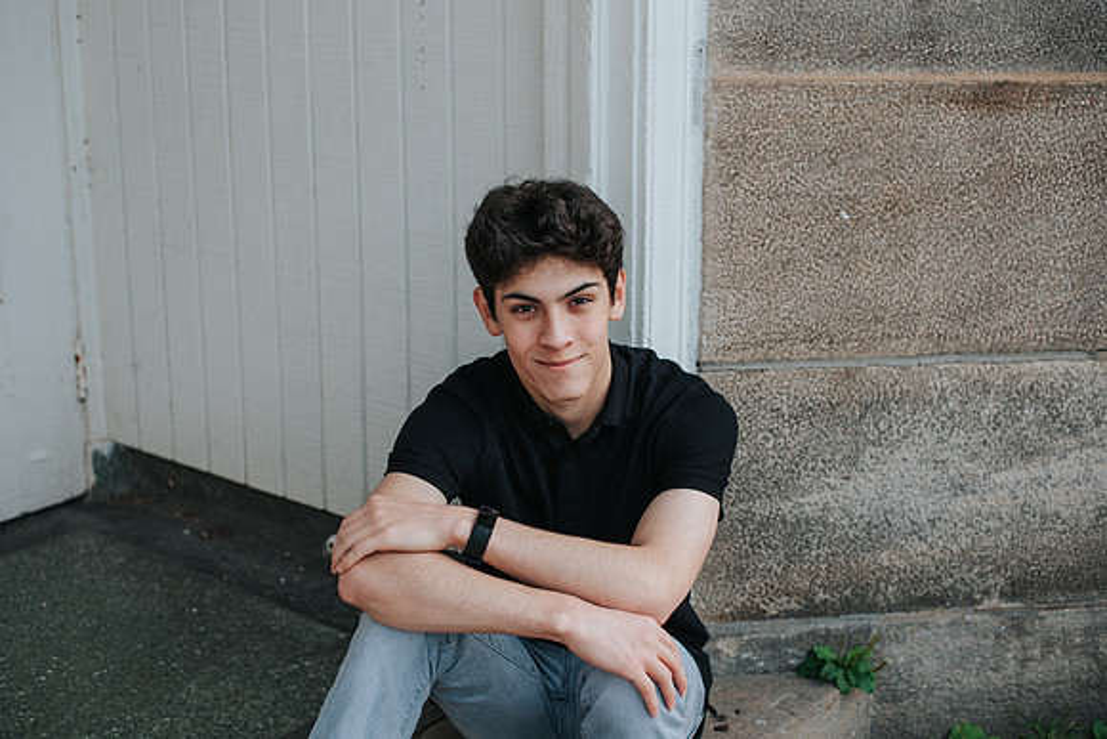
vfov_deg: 25.8
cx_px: 538
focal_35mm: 52
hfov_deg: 37.9
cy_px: 359
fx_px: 1611
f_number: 2.8
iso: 140
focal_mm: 50
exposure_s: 1/800
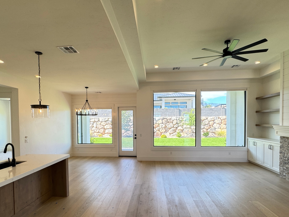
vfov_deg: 65.5
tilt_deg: -1.0
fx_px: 167
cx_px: 136
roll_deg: +0.9
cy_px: 127
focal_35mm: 20
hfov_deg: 81.7
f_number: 2.2
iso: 80
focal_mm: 2.22
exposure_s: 1/120
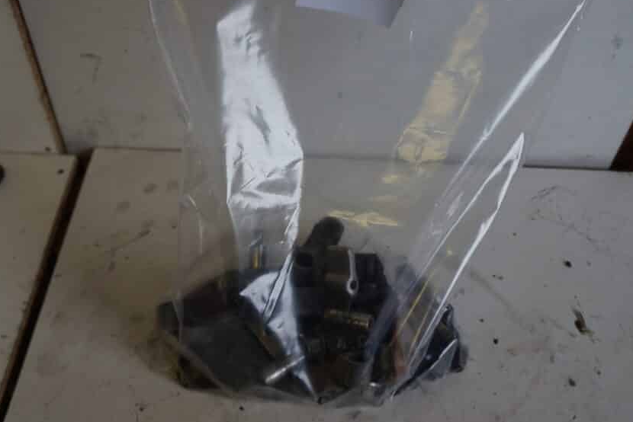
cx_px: 349
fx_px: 651
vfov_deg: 35.8
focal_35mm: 37
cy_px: 163
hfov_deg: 51.8
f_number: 4
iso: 160
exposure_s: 1/60
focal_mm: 20
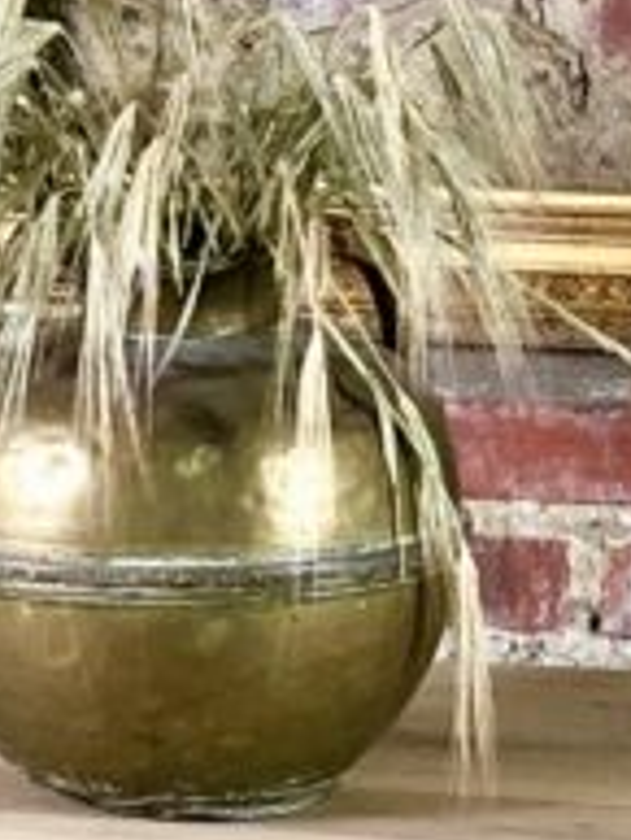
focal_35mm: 276
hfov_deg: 5.4
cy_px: 448
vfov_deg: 7.2
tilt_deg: -9.0
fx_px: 6701
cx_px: 748
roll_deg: -0.6
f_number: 2.4
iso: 160
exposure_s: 1/25
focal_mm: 6
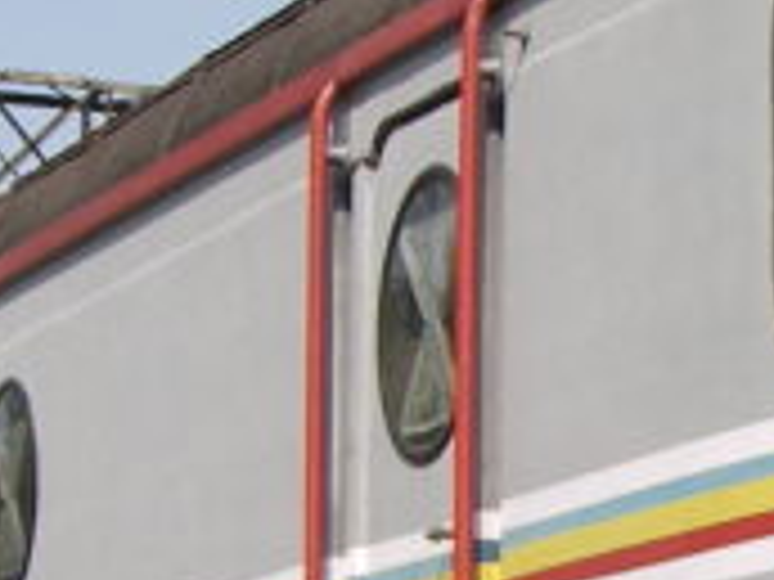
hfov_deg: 7.9
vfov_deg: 6.0
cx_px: 1197
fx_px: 5456
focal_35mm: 244
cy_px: 787
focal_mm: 8.5
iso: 50
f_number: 3.2
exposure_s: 1/800
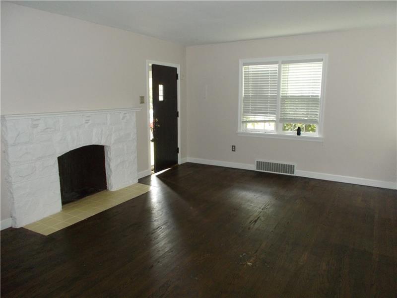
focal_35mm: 26
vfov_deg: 53.1
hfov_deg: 67.3
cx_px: 198
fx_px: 298
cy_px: 149
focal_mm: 4.6
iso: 320
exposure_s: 1/25
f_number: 3.2
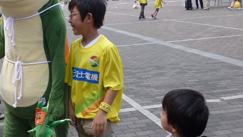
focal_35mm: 51
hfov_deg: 38.9
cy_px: 84
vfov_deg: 23.4
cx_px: 45
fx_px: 329
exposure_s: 1/320
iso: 80
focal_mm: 4.8
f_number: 3.4
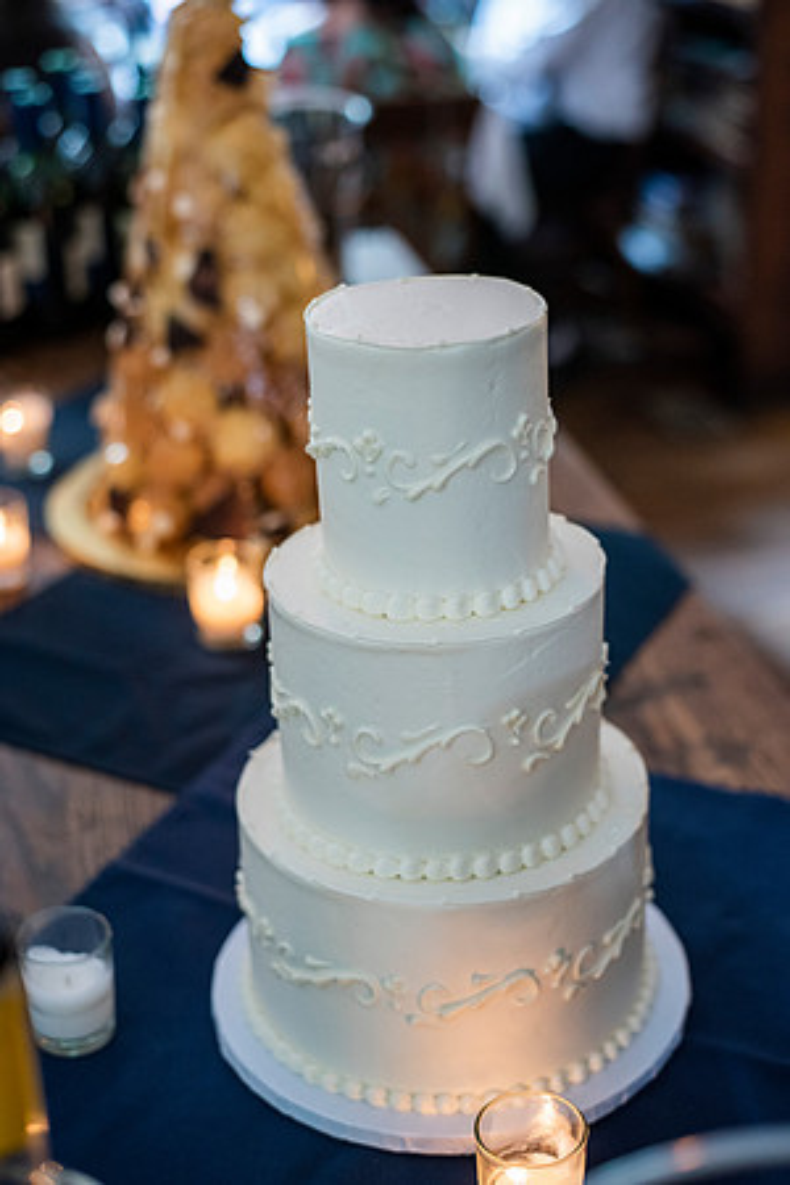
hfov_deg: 27.0
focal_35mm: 50
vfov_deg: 39.6
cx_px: 395
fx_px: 1646
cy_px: 592
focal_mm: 50
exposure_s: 1/60
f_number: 2.8
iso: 1600
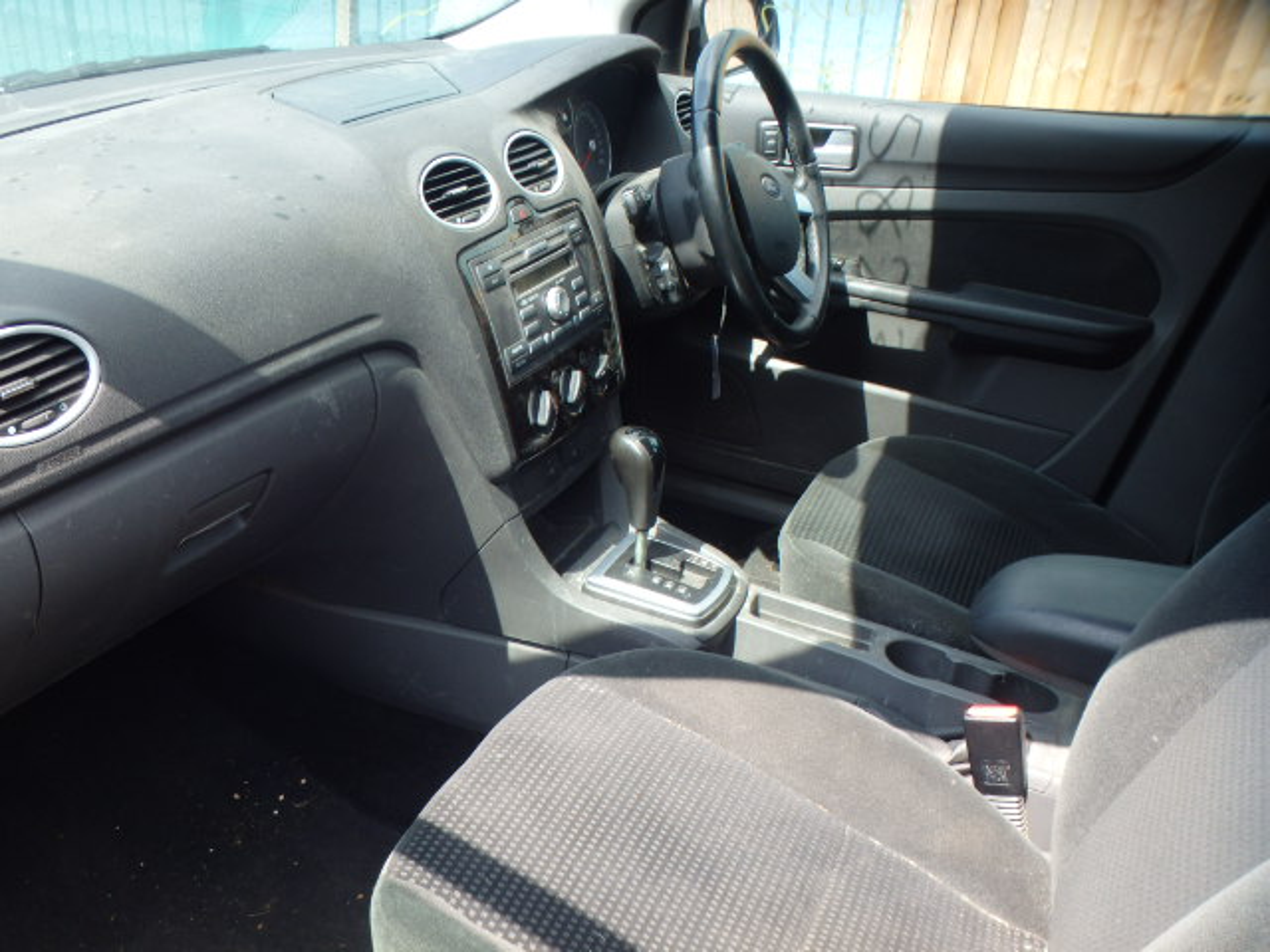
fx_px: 1247
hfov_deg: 54.0
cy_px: 476
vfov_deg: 41.8
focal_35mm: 34
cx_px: 635
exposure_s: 1/80
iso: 125
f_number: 4.4
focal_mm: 6.1
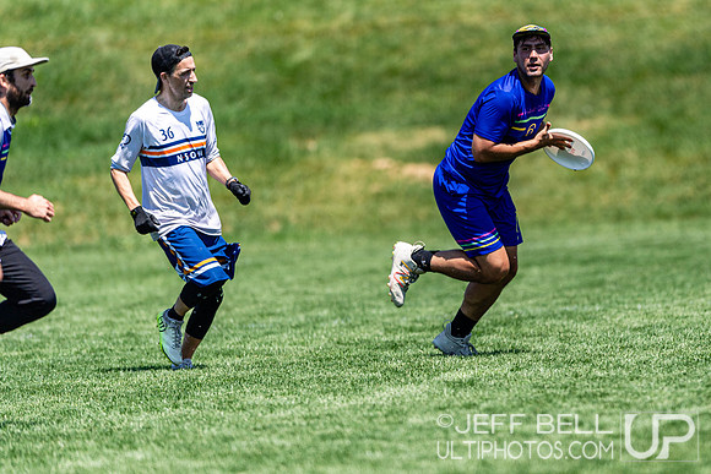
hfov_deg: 3.4
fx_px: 12099
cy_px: 171
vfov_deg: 2.2
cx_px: 542
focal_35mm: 612
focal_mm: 400
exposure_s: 1/2500
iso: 180
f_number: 2.8
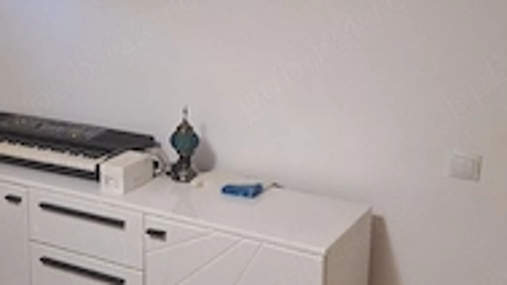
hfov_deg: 38.7
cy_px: 83
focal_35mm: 53
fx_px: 712
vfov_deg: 22.4
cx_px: 166
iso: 200
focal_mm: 5.54
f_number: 1.8
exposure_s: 1/33
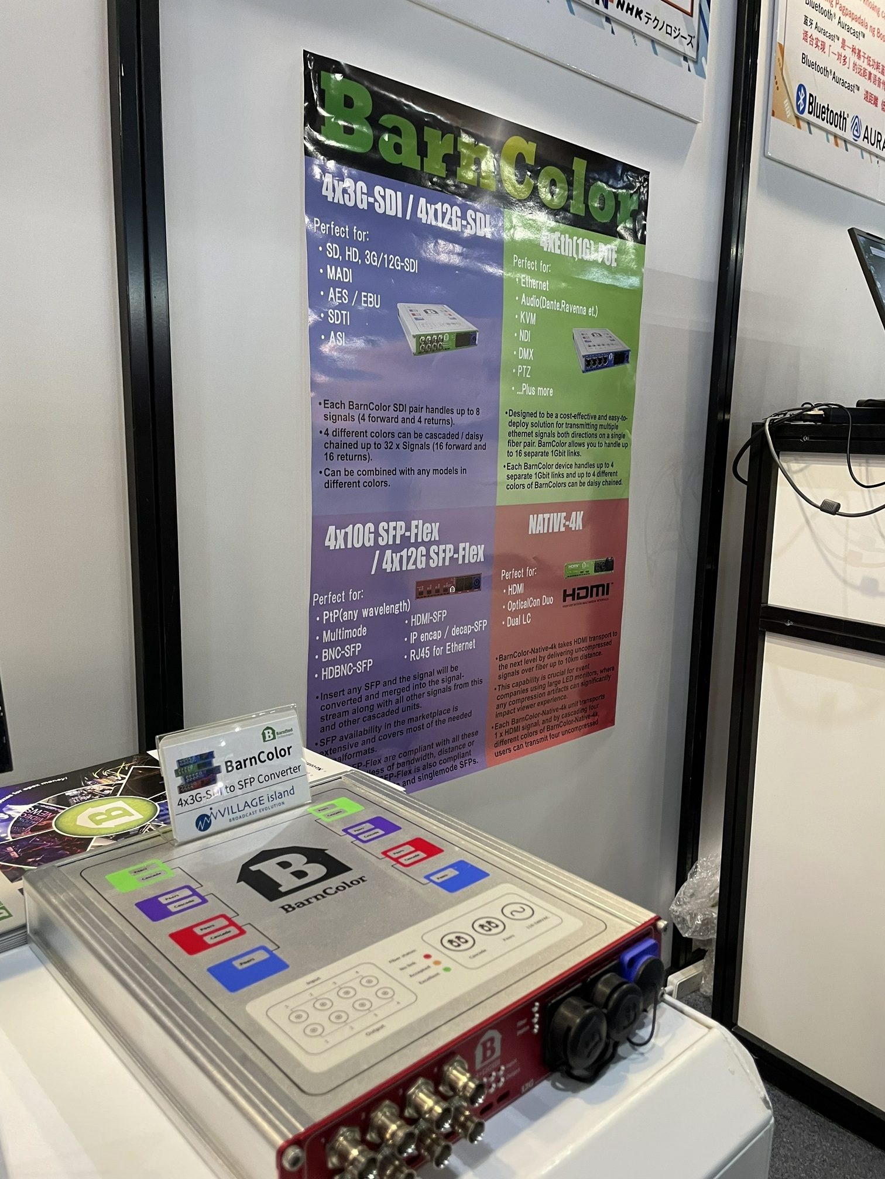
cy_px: 590
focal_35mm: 26
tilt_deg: -9.9
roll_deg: -1.0
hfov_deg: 53.1
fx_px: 886
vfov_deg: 67.3
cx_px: 442
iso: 200
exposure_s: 1/50
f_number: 1.6
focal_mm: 4.2
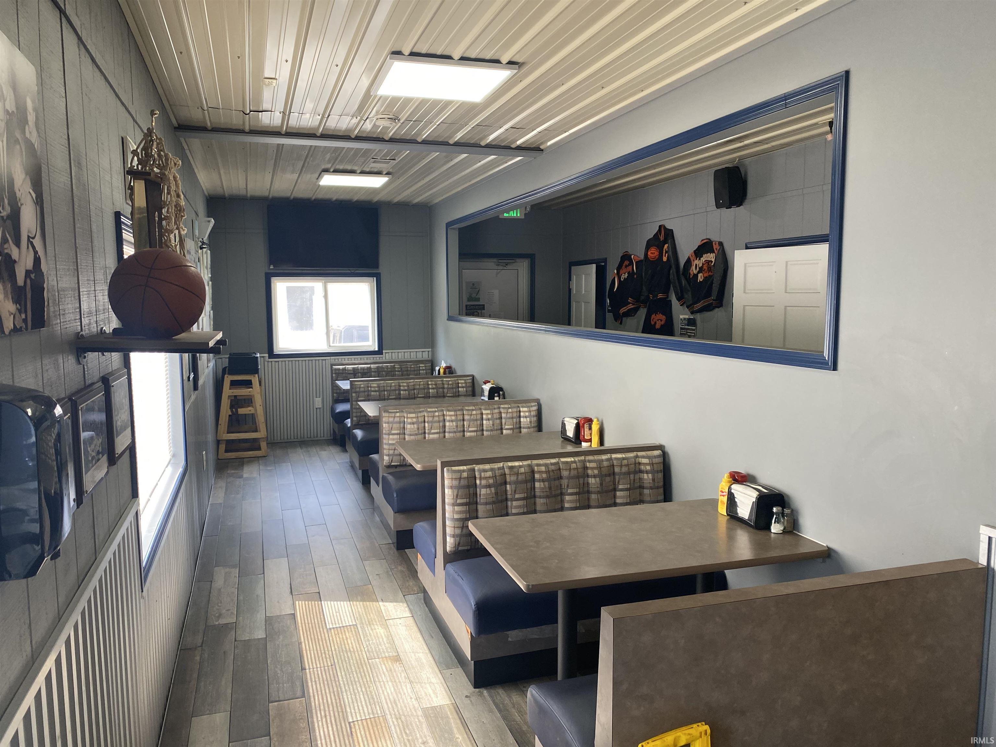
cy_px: 374
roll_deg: +1.3
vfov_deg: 53.1
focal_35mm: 26
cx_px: 498
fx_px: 748
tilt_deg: -8.5
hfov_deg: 67.3
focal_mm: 4.25
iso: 125
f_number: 1.8
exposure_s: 1/120
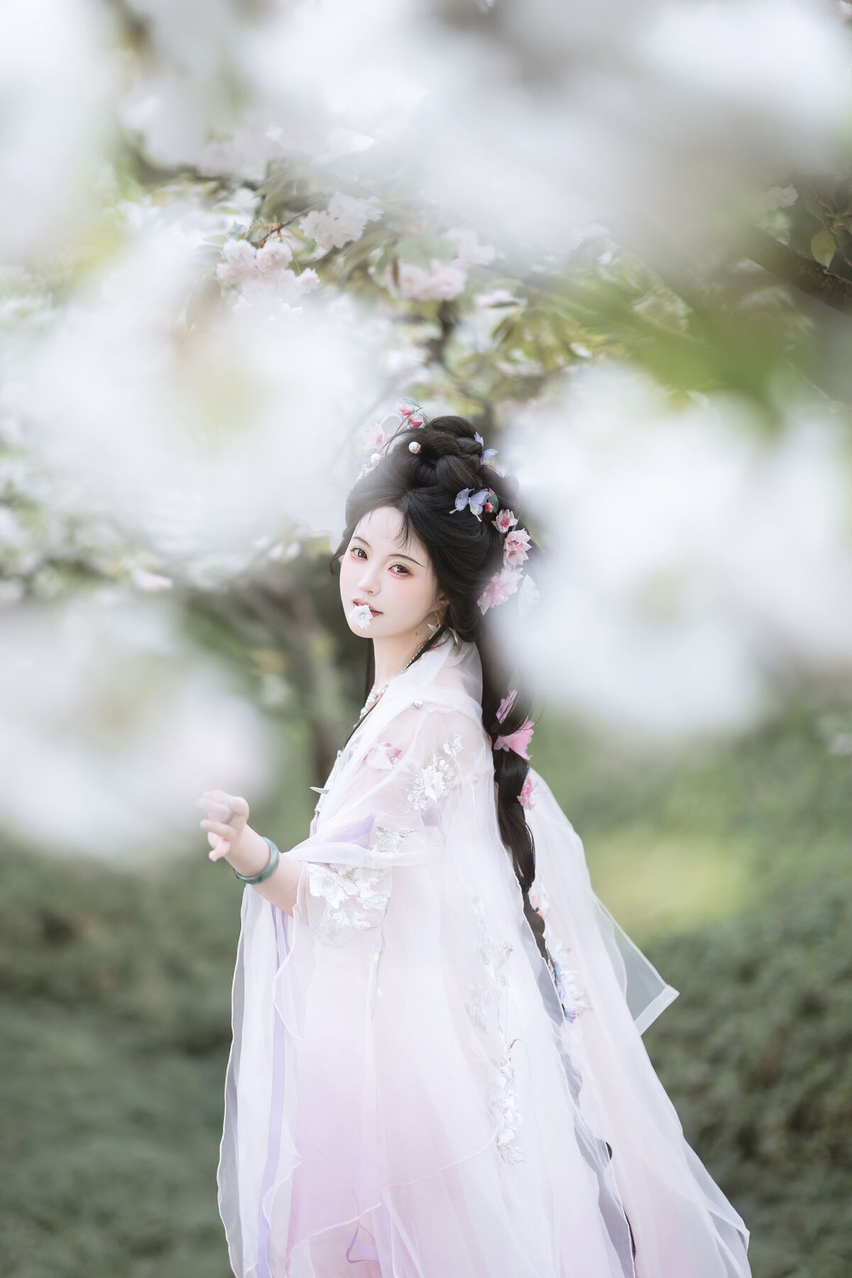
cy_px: 639
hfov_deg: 16.1
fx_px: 3017
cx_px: 426
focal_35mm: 85
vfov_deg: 23.9
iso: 100
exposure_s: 1/1250
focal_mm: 85
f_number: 1.4
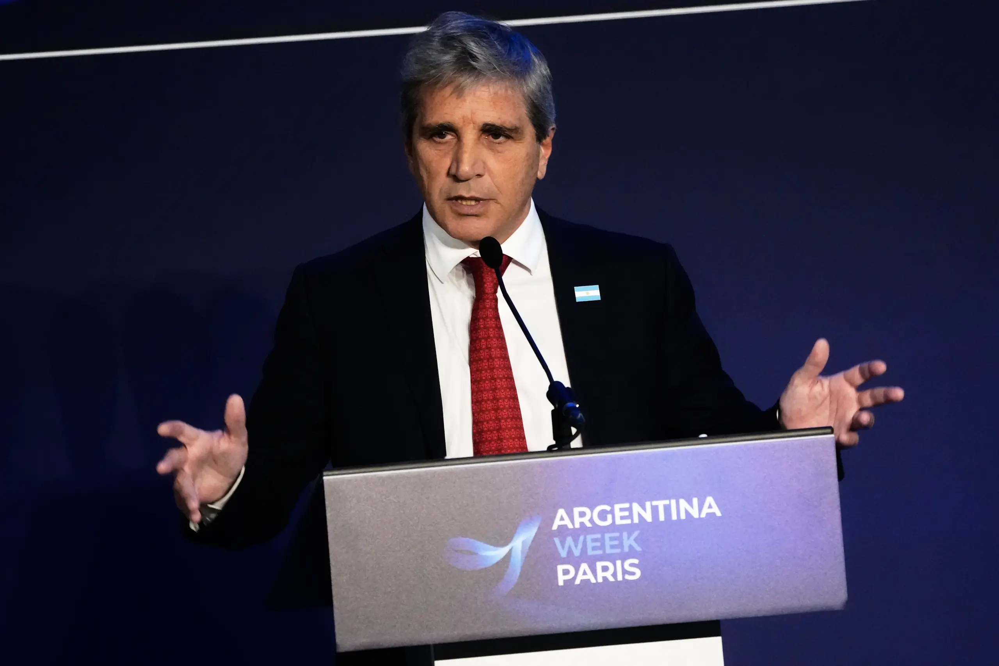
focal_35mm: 445
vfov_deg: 3.1
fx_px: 12349
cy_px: 333
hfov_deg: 4.6
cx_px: 500
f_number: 5.6
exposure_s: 1/250
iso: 6400
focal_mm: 297
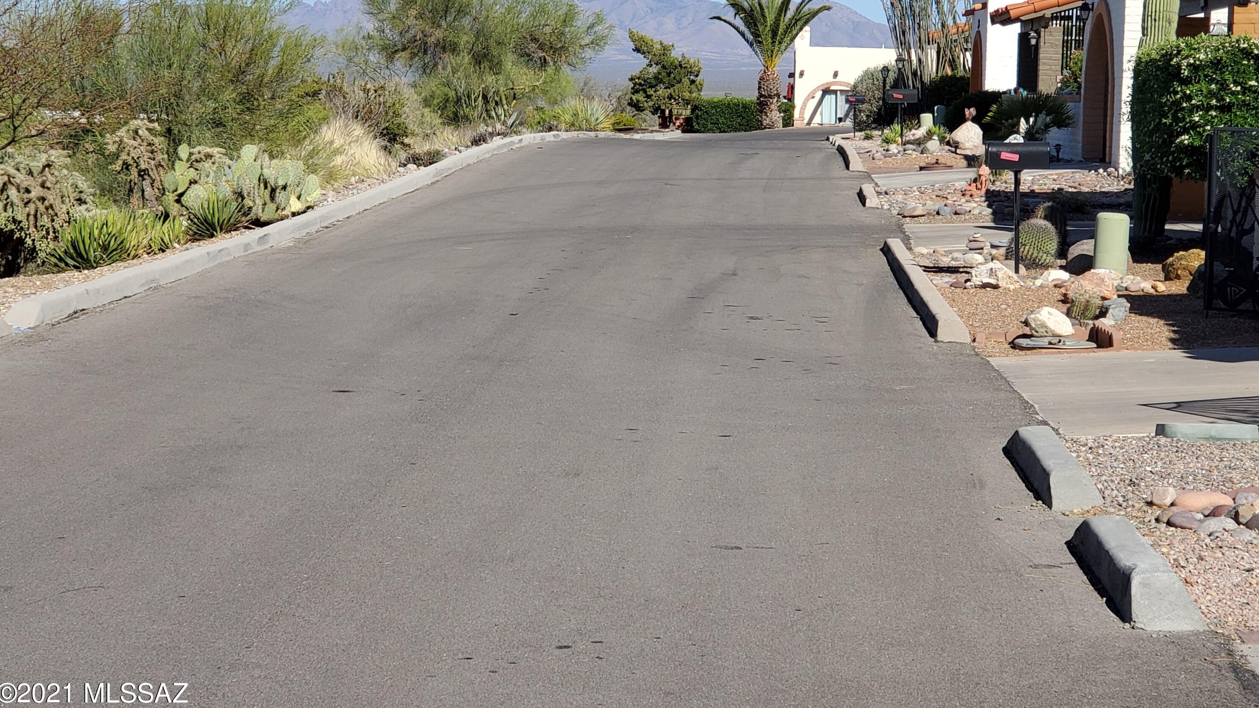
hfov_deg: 36.6
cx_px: 628
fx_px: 1903
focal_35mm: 57
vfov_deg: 21.0
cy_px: 254
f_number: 2.4
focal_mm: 6
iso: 50
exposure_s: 1/1041
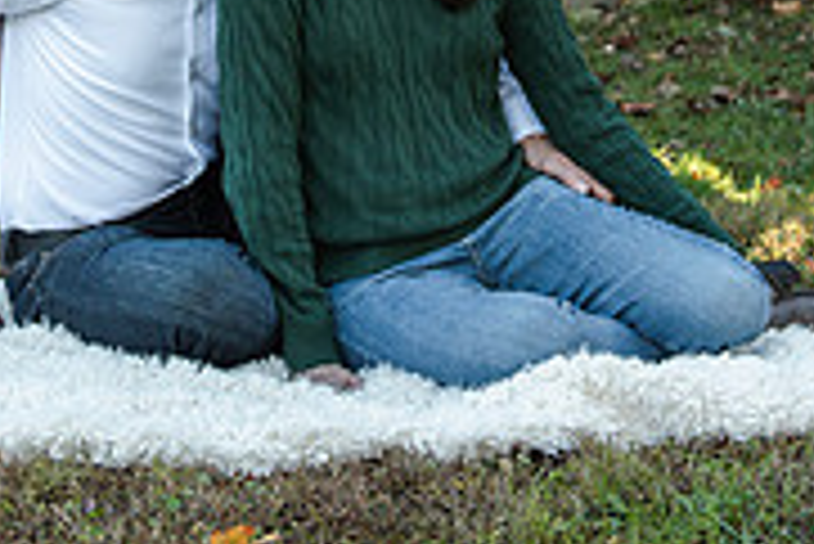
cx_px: 212
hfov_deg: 16.4
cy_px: -331
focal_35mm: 124
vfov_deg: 10.6
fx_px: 2806
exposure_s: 1/500
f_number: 3.5
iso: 640
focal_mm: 38
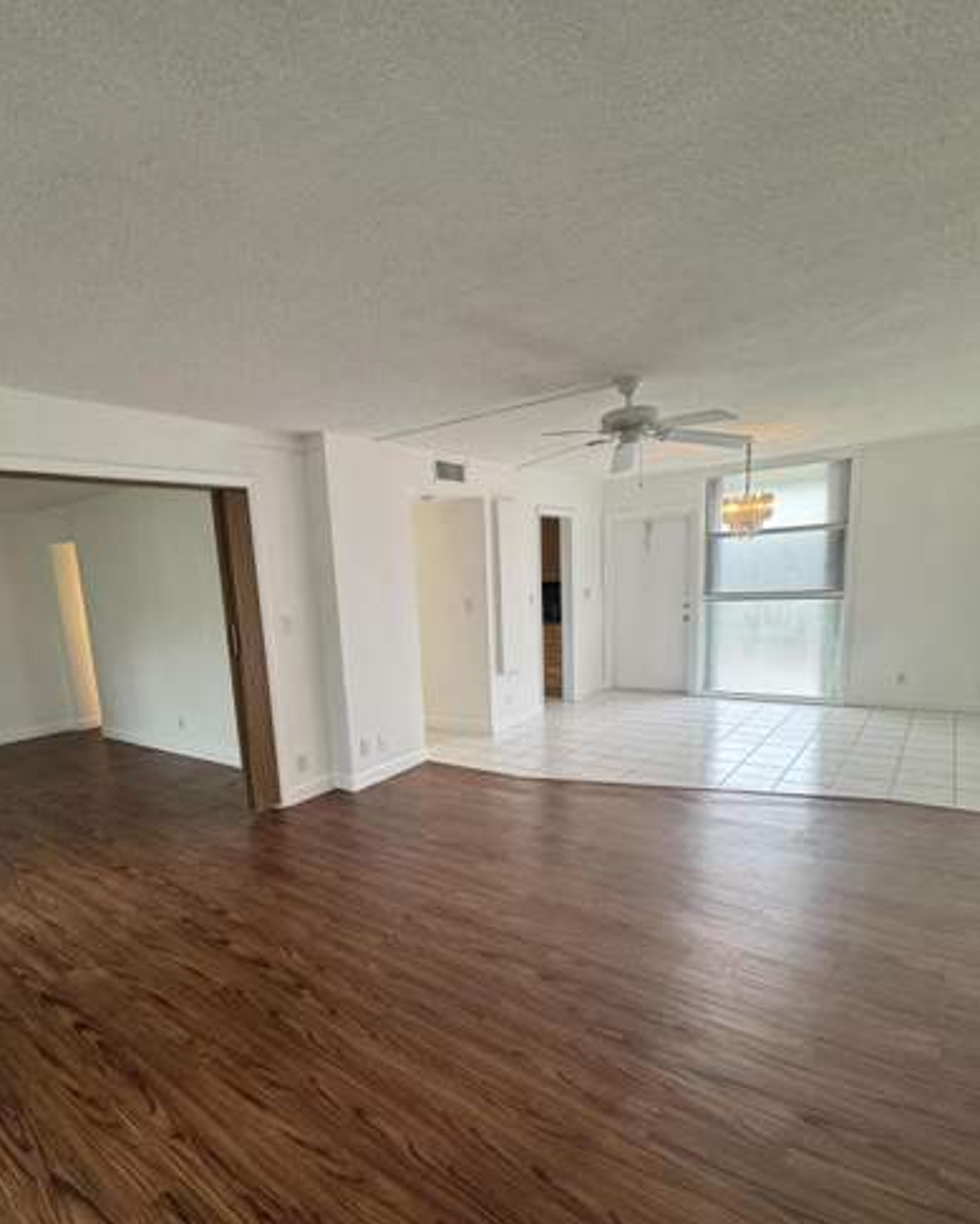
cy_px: 705
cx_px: 421
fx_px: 652
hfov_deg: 73.4
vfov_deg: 85.7
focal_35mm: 18
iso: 250
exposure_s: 1/120
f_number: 2.2
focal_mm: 2.22
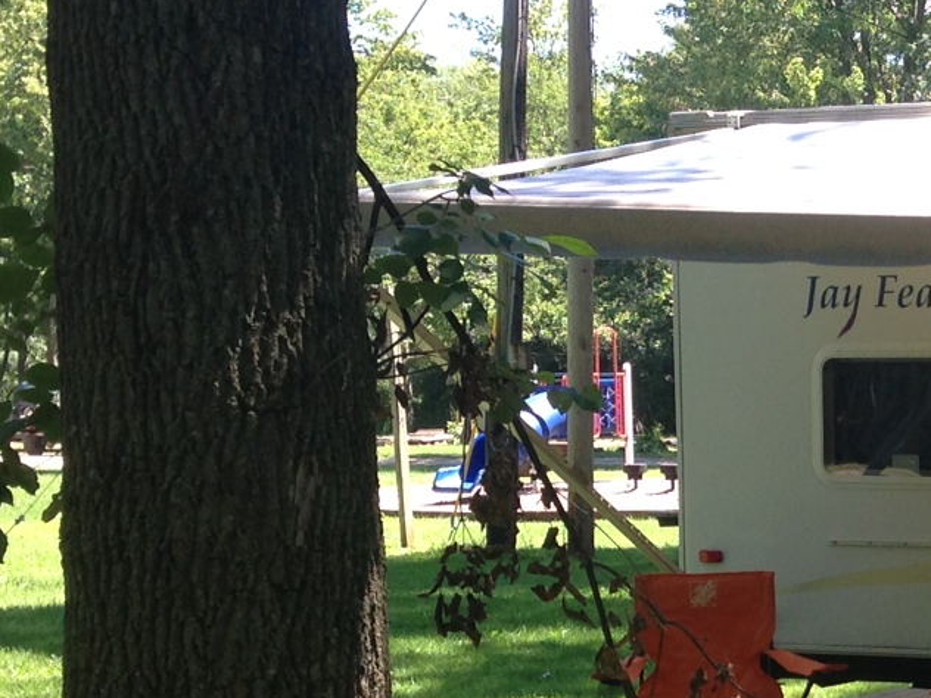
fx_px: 2878
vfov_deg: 13.8
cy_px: 536
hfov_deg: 17.0
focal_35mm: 107
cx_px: 1296
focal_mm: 4.13
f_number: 2.4
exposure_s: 1/198
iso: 50
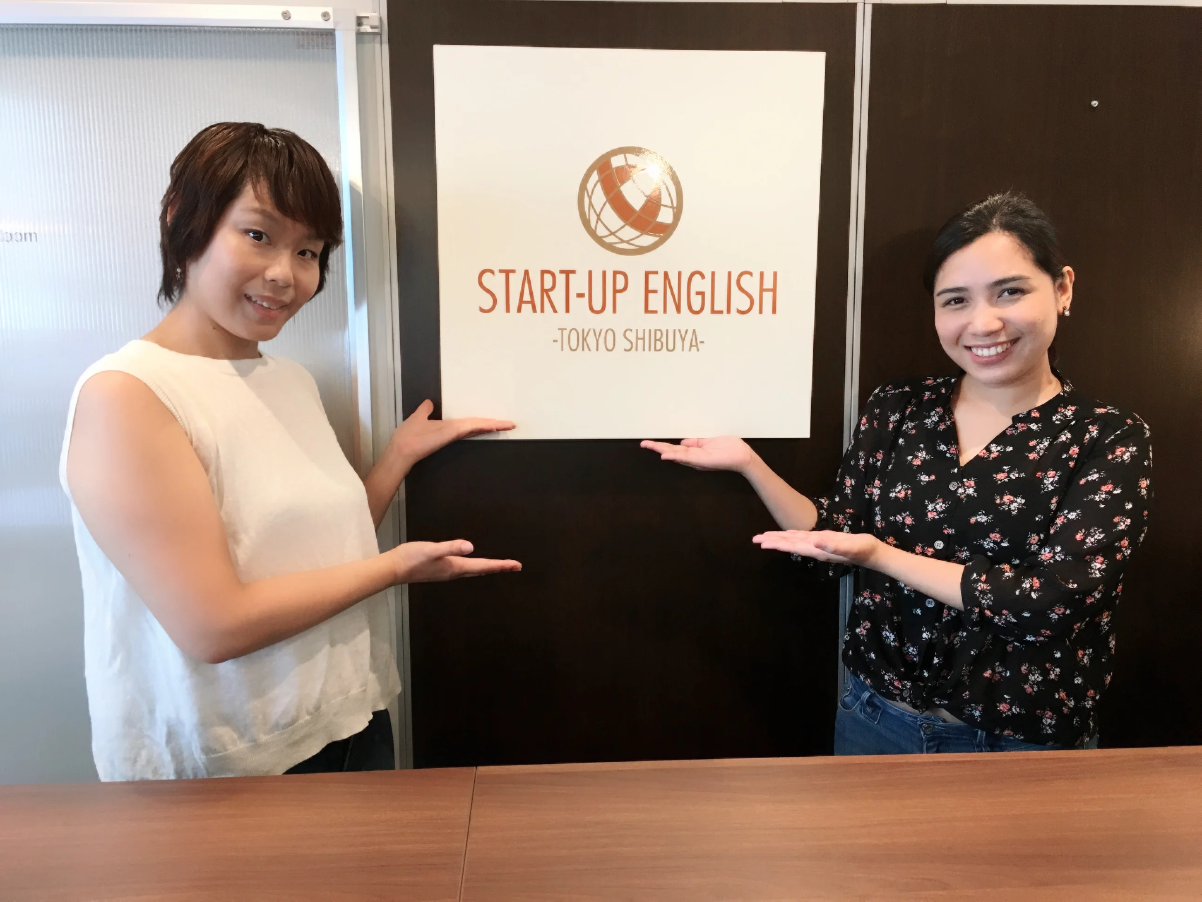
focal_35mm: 29
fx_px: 1007
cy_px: 451
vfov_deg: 48.2
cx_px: 601
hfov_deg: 61.7
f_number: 2.2
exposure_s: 1/30
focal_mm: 4.15
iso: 80
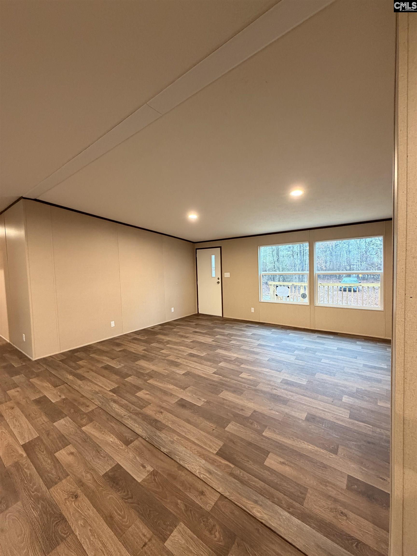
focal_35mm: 14
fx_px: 225
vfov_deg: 102.1
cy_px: 278
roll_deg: +1.8
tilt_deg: -2.3
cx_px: 208
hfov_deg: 85.7
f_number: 2.2
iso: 400
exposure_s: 1/60
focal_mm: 2.22
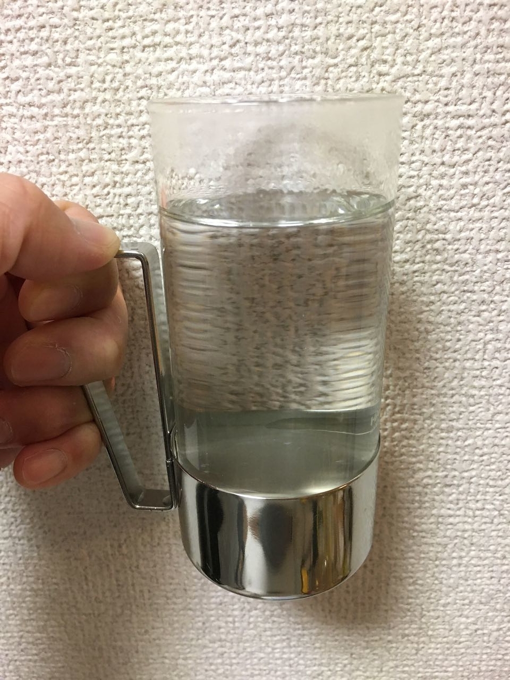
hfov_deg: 48.2
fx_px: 570
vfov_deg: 61.7
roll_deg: -0.1
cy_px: 340
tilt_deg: -22.0
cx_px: 255
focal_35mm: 29
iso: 200
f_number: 2.2
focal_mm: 4.15
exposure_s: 1/24
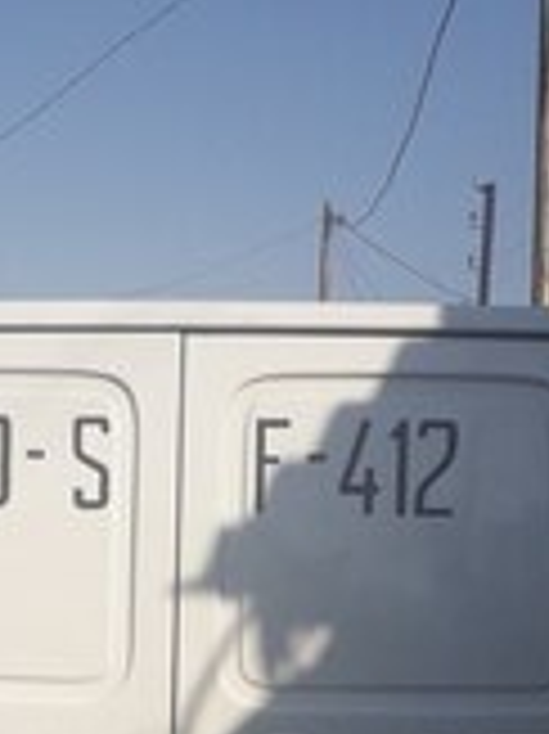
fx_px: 1736
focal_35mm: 82
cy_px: 788
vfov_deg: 22.6
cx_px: 216
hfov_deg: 17.9
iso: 40
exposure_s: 1/2469
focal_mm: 3.6
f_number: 1.9
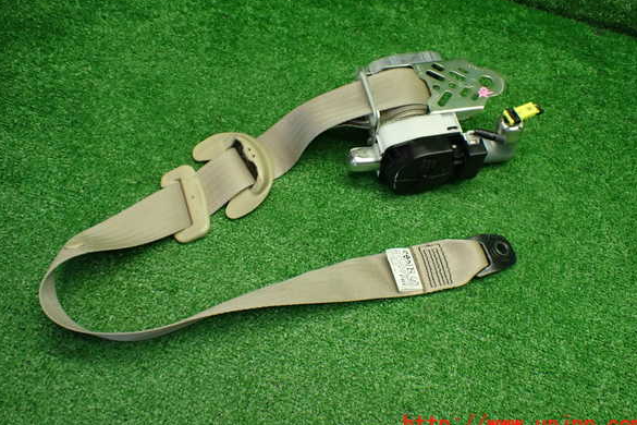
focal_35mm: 32
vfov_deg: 41.1
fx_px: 566
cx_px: 322
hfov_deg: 58.7
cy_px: 194
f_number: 2.3
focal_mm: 5.4
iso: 400
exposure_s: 1/125
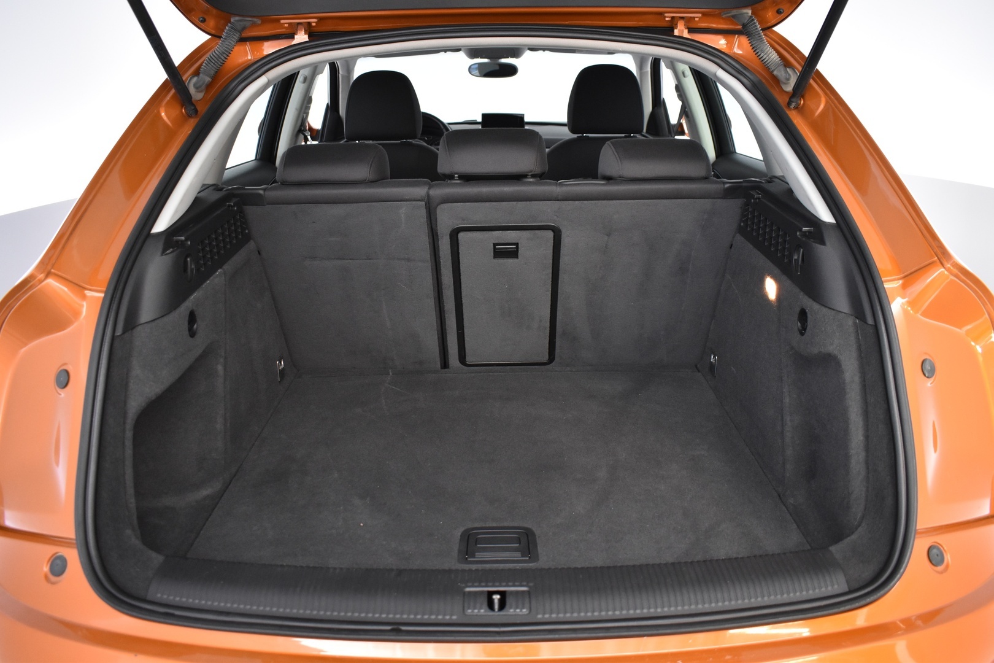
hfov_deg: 67.4
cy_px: 332
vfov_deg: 47.9
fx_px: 745
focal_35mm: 27
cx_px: 497
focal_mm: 18
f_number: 3.5
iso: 1600
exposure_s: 1/30
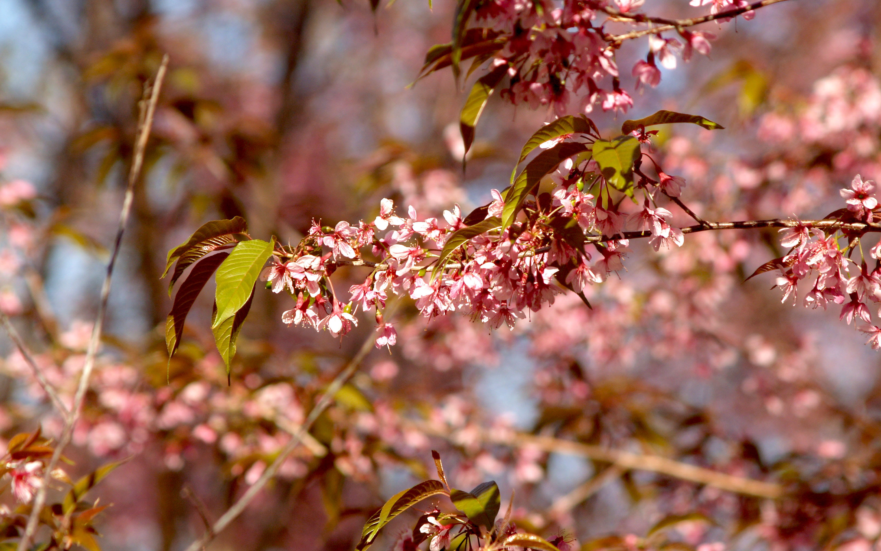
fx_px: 7659
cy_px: 272
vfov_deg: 4.1
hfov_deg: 6.6
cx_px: 440
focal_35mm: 319
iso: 100
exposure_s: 1/320
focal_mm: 150
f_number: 5.6
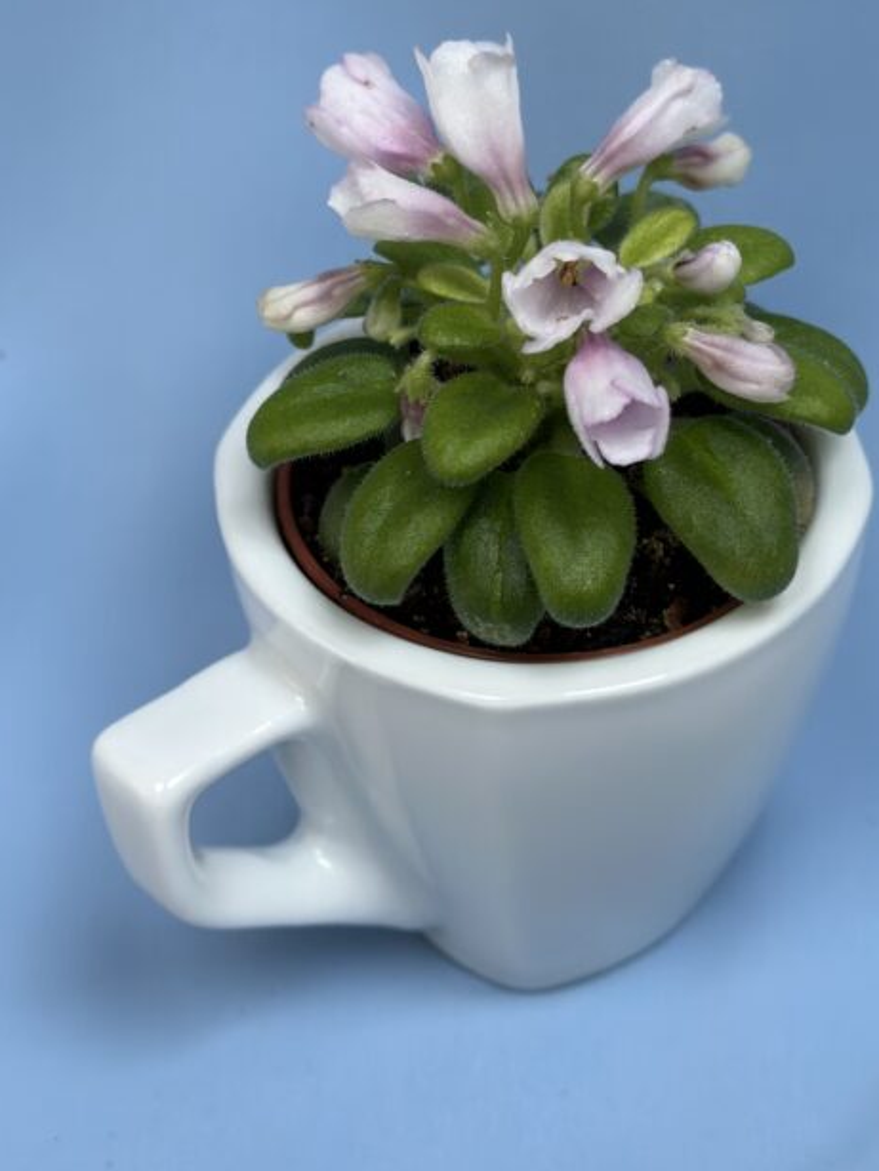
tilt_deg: -40.2
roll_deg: +2.9
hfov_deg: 18.4
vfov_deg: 24.3
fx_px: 2707
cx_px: 530
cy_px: 441
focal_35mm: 80
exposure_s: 1/779
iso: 80
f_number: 1.78
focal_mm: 6.86
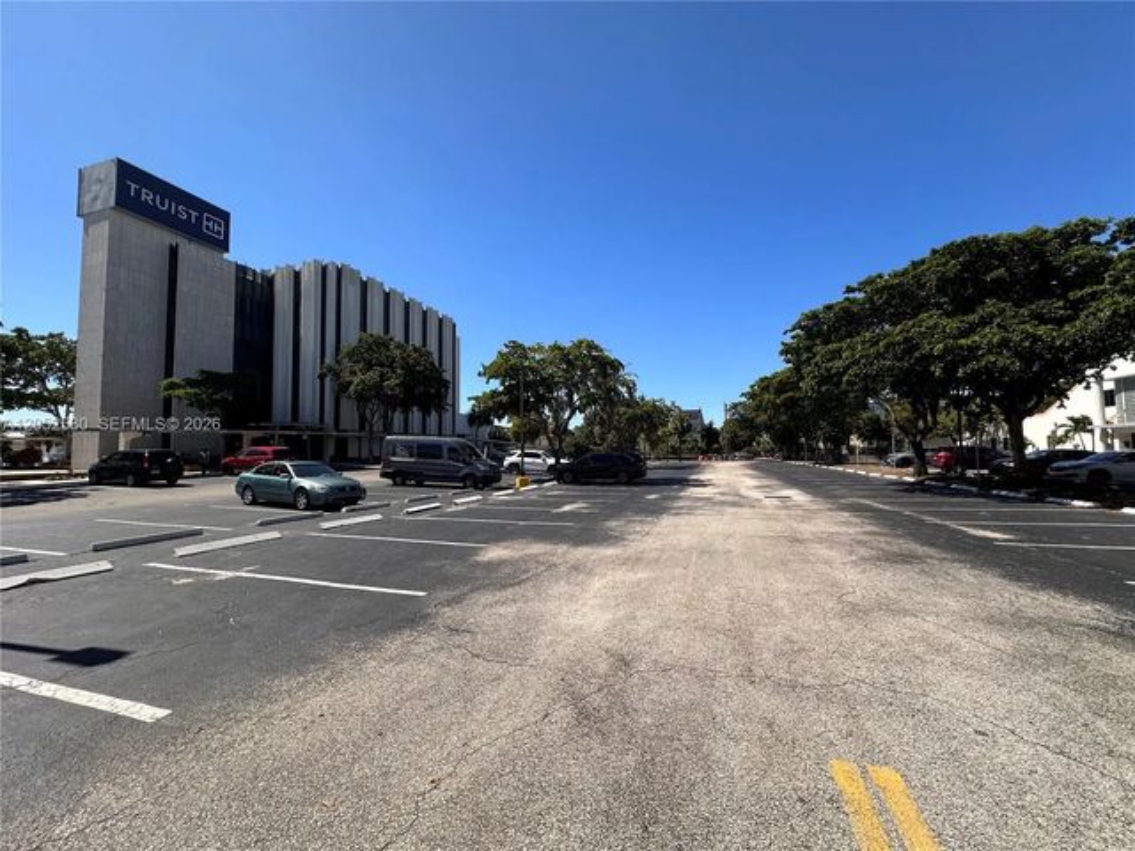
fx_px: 459
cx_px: 568
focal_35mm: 14
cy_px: 426
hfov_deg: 102.1
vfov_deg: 85.7
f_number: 2.2
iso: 50
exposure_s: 1/1667
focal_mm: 2.22
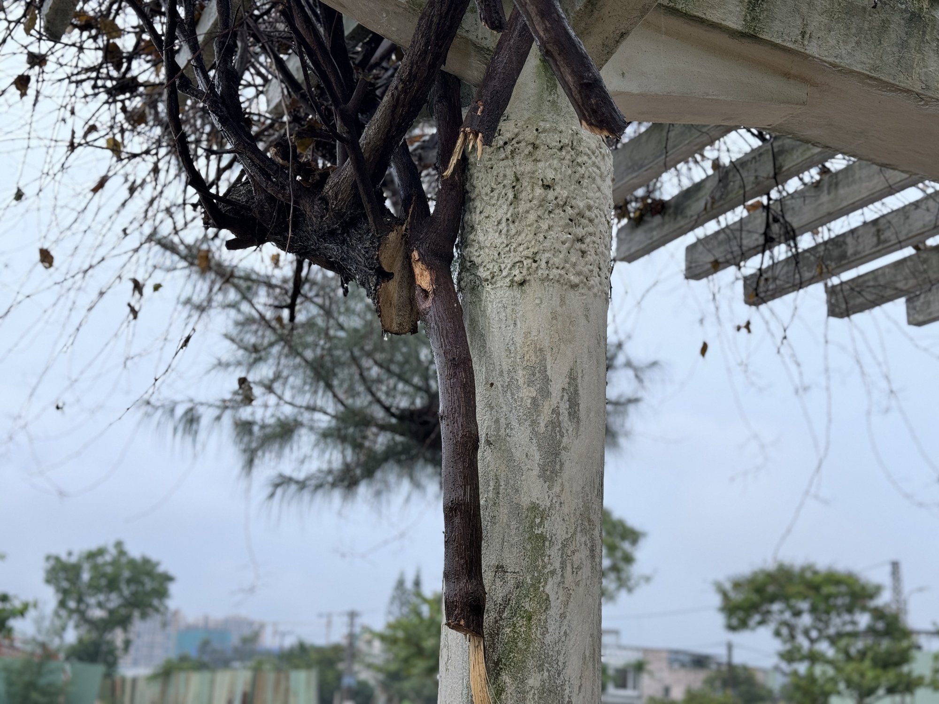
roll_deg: -2.5
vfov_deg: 30.3
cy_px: 352
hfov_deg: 39.7
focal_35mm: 48
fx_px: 1302
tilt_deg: +15.3
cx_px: 470
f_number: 1.78
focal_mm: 6.86
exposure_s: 1/142
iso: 100
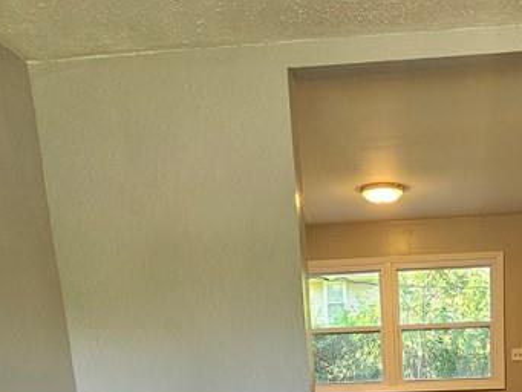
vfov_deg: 30.4
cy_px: 488
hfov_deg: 45.9
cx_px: 403
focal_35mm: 39
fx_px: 588
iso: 160
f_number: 2.2
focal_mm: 2.2
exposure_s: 1/60
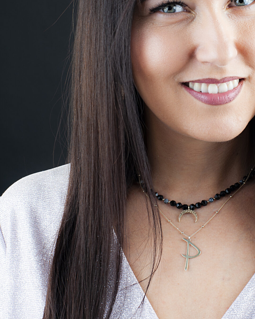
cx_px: 203
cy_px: 134
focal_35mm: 100
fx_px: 943
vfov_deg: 19.2
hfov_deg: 15.3
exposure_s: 1/160
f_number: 10
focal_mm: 50
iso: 200
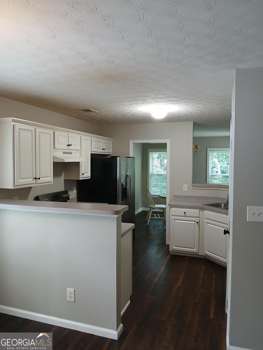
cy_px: 175
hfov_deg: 53.1
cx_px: 132
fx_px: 263
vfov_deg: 67.3
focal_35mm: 26
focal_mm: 3.98
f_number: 1.8
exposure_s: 1/40
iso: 250
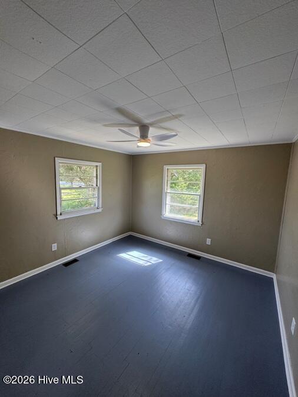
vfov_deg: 102.1
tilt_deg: -7.9
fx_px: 161
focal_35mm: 14
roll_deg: -1.3
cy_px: 198
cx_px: 149
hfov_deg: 85.7
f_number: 2.2
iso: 100
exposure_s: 1/120
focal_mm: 2.22
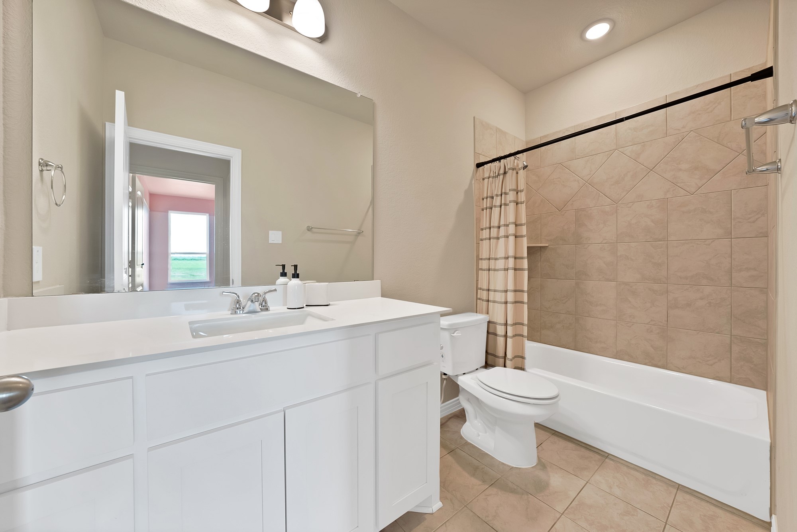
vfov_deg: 90.1
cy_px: 266
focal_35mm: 12
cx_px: 398
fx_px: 266
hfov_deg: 112.6
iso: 640
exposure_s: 1/6
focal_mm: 12
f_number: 9
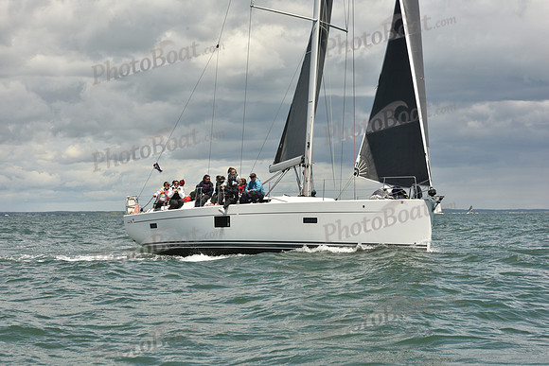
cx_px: 274
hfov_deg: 21.5
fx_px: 1449
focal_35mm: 95
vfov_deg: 14.4
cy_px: 183
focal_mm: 95
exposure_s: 1/800
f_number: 13
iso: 320
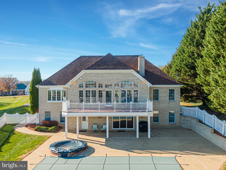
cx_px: 113
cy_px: 85
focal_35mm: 30
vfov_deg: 46.8
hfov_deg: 60.0
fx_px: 196
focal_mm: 5.22
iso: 100
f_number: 3.1
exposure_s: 1/2000
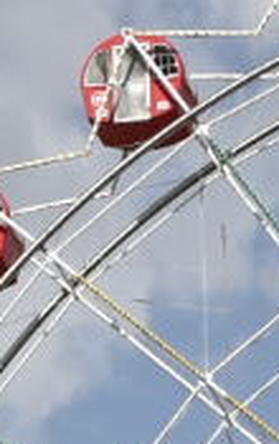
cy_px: 817
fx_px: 4107
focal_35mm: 339
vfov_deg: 6.1
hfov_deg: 3.8
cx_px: 705
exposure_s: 1/2000
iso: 400
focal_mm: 24
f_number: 7.1
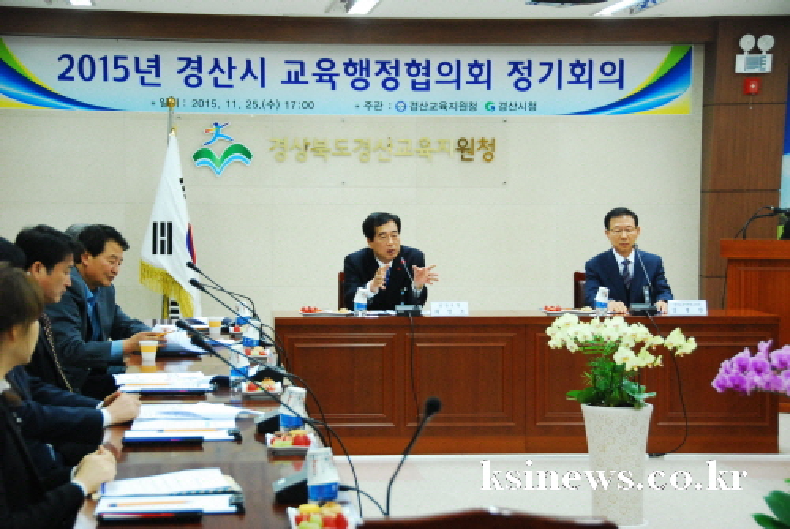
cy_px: 264
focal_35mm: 84
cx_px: 395
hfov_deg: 24.2
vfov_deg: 16.3
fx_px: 1846
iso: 1250
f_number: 5
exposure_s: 1/50
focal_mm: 56
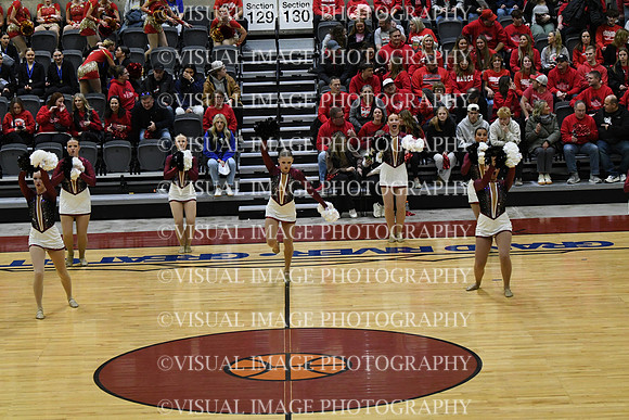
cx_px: 314
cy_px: 210
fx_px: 1835
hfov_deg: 19.5
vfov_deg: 13.0
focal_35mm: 105
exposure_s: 1/500
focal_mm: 70
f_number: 4
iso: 4000
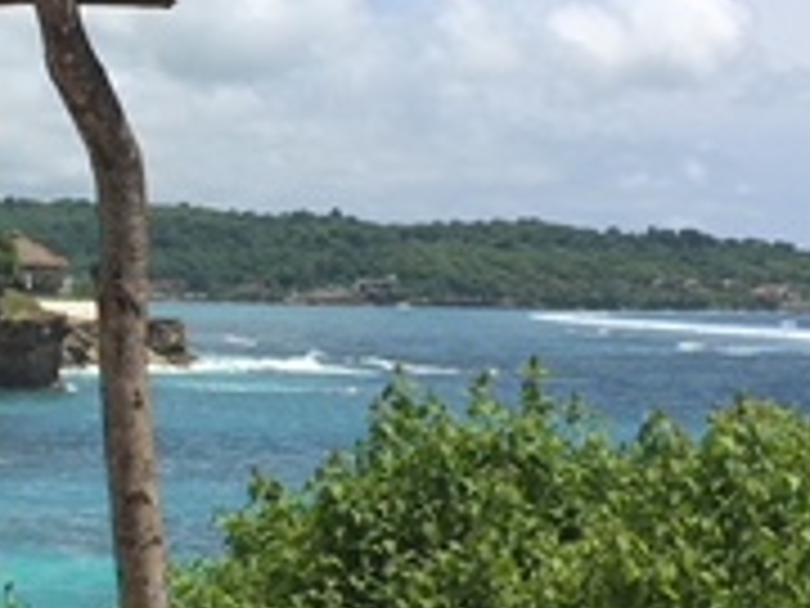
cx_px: -108
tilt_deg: -0.5
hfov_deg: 18.3
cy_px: 252
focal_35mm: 103
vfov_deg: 14.4
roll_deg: -1.4
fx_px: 2410
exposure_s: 1/2825
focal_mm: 4.15
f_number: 2.2
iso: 32
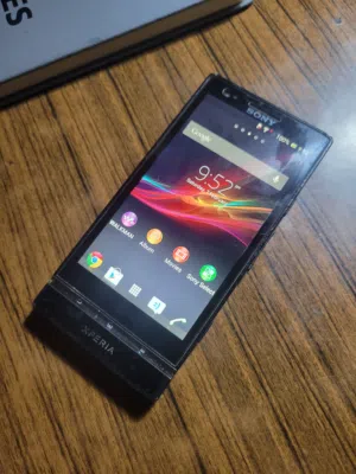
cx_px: 178
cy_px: 237
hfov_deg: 53.1
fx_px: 357
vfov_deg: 67.3
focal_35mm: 26
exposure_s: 1/40
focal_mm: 5.4
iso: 320
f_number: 1.8
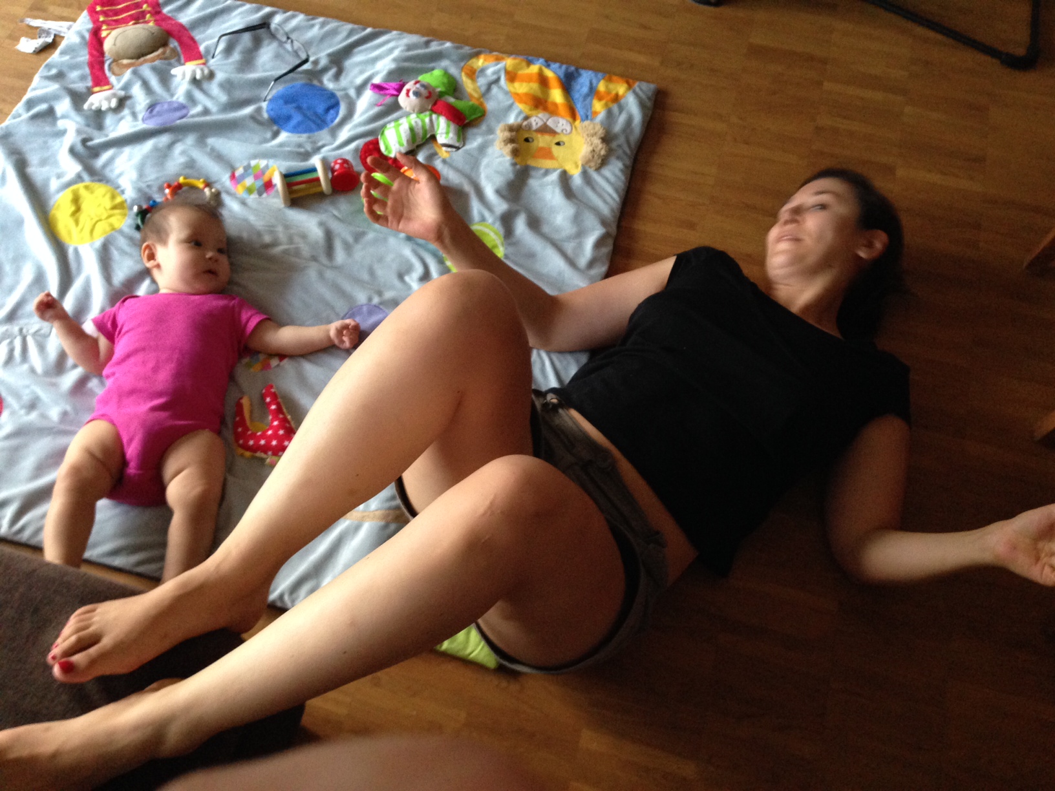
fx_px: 1006
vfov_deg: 42.9
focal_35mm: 33
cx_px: 528
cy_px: 396
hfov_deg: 55.4
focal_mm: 4.12
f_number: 2.4
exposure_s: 1/20
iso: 320
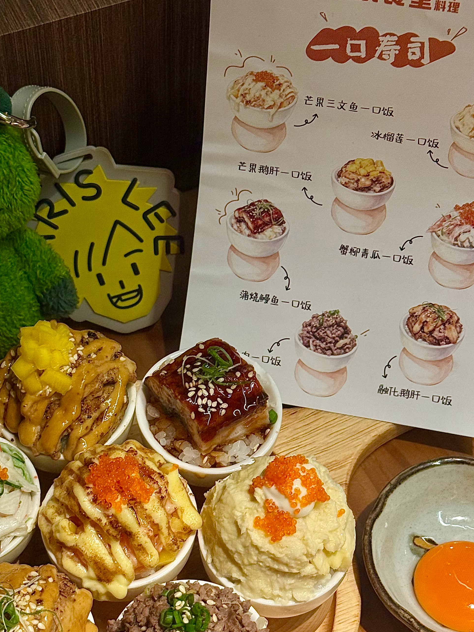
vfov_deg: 26.0
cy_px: 365
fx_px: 1369
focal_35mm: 75
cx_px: 211
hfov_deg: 19.6
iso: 80
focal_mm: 6.76
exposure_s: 1/100
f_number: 1.78
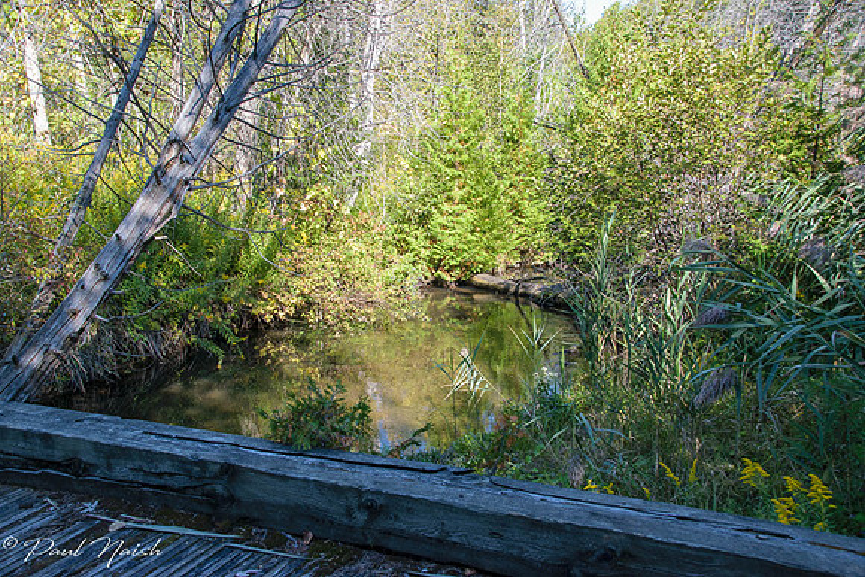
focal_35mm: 33
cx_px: 432
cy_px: 288
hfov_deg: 57.2
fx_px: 793
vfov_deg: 40.0
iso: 560
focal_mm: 22
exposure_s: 1/200
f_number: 9
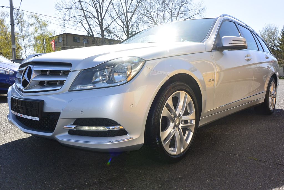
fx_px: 229
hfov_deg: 63.7
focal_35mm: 29
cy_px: 95
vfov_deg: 45.0
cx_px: 142
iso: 160
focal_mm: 11
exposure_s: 1/250
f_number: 8
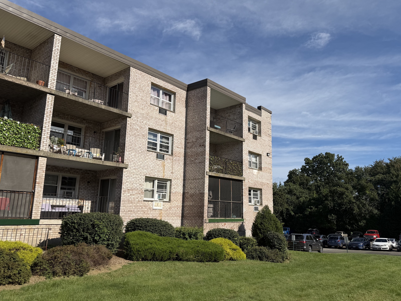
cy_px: 150
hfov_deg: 65.2
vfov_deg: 51.4
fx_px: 313
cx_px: 221
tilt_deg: +10.9
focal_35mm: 27
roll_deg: -0.6
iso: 80
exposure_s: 1/6711
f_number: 1.78
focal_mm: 6.76
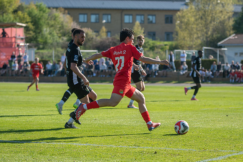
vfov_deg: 9.3
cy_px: 81
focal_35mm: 148
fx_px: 996
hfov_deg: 13.9
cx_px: 122
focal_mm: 95
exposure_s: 1/2000
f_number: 3.2
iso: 280
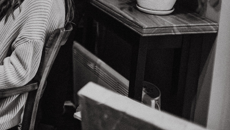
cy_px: -32
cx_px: -24
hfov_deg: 22.1
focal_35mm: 91
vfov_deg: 12.9
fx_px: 555
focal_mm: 35
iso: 5000
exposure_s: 1/1000
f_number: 1.4
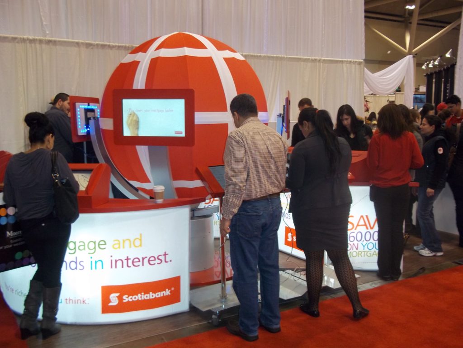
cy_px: 174
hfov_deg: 51.4
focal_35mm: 36
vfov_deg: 39.7
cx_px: 232
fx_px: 482
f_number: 3.1
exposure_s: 1/30
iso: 160
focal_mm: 6.5
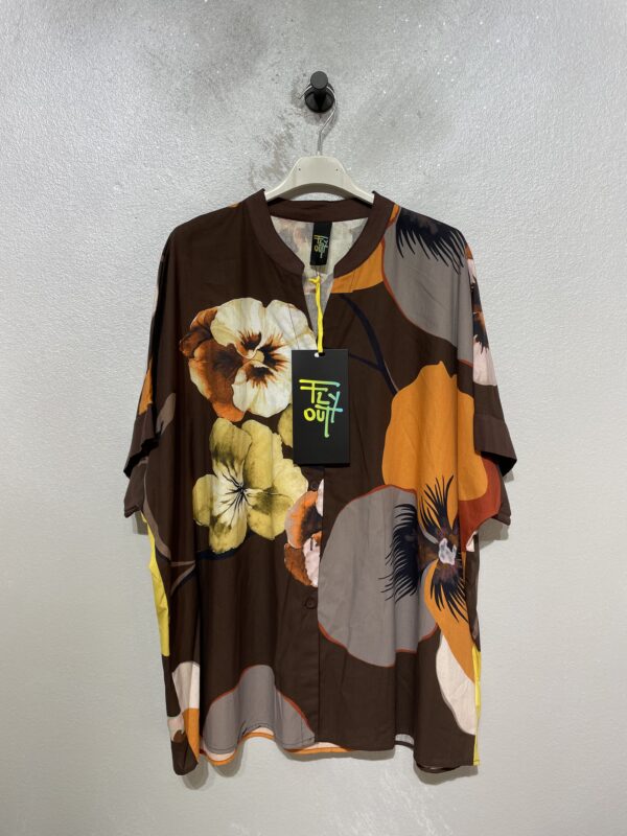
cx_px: 314
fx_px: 628
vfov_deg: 67.3
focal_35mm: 26
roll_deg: -0.7
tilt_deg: -2.7
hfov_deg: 53.1
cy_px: 418
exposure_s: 1/148
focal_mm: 4.2
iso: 32
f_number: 1.6
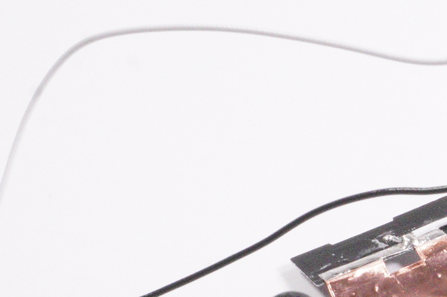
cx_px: 420
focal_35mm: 143
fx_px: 1771
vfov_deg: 9.5
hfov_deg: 14.2
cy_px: 339
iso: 6400
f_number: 20
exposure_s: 1/320
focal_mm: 27
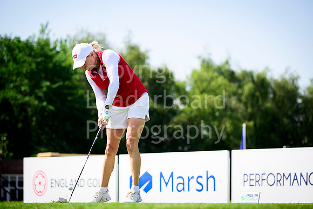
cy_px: 104
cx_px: 156
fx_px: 1565
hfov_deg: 11.4
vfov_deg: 7.6
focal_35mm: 180
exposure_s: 1/2500
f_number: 4.8
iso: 800
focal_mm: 180
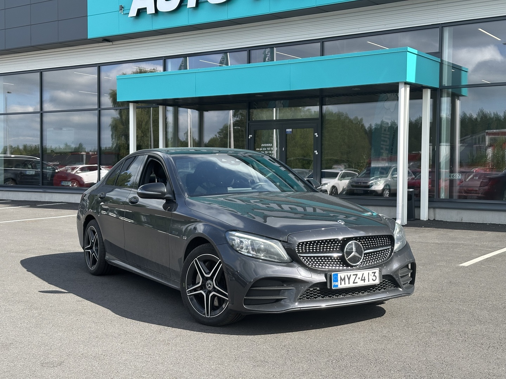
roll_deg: -0.2
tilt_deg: -1.0
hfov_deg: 39.7
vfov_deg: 30.3
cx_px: 253
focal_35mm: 48
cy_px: 190
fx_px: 702
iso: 64
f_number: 1.78
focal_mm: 6.86
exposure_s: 1/1497
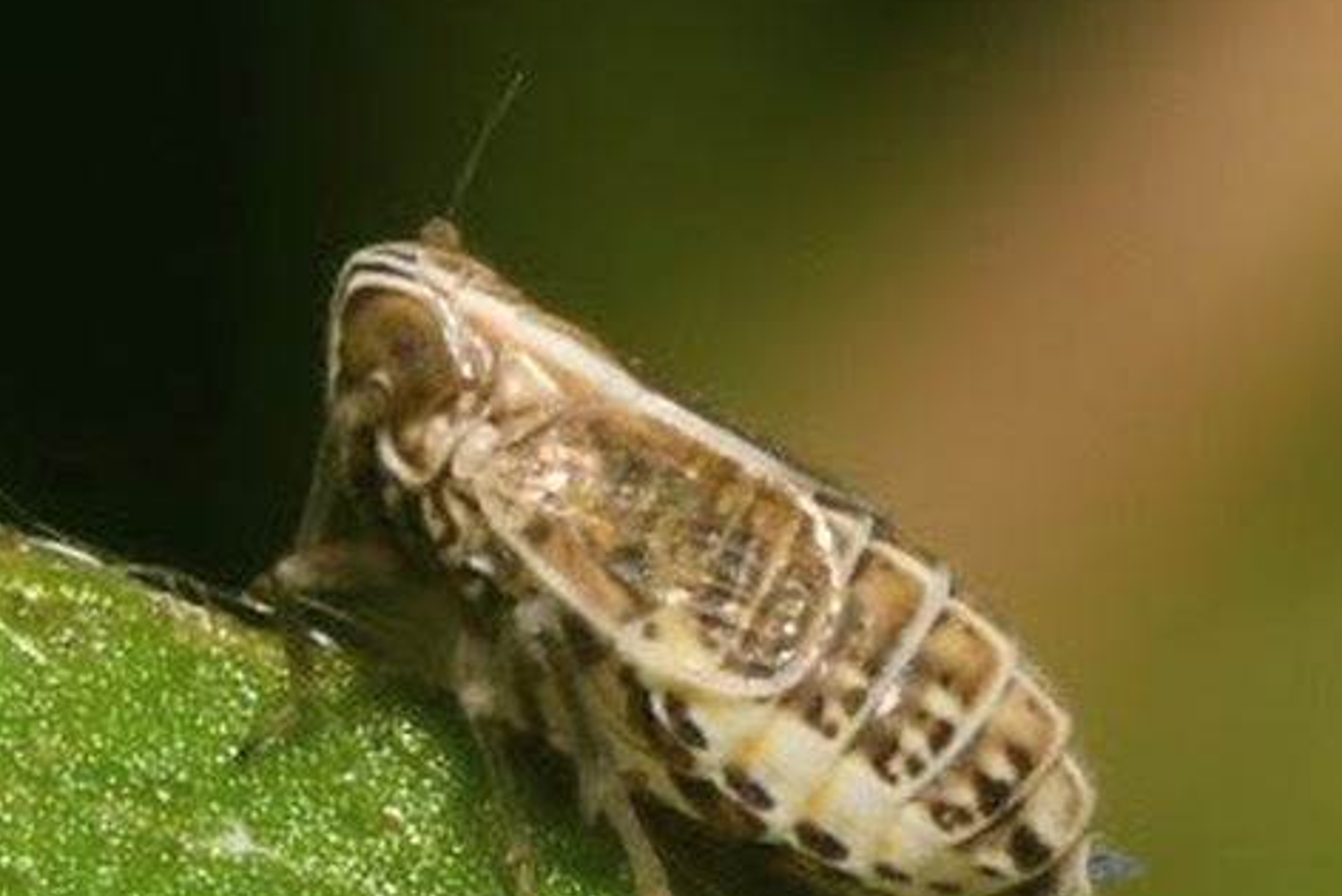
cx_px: 765
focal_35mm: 320
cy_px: 526
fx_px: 11932
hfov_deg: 6.4
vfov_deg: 4.3
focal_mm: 105
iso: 250
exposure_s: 1/60
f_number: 32
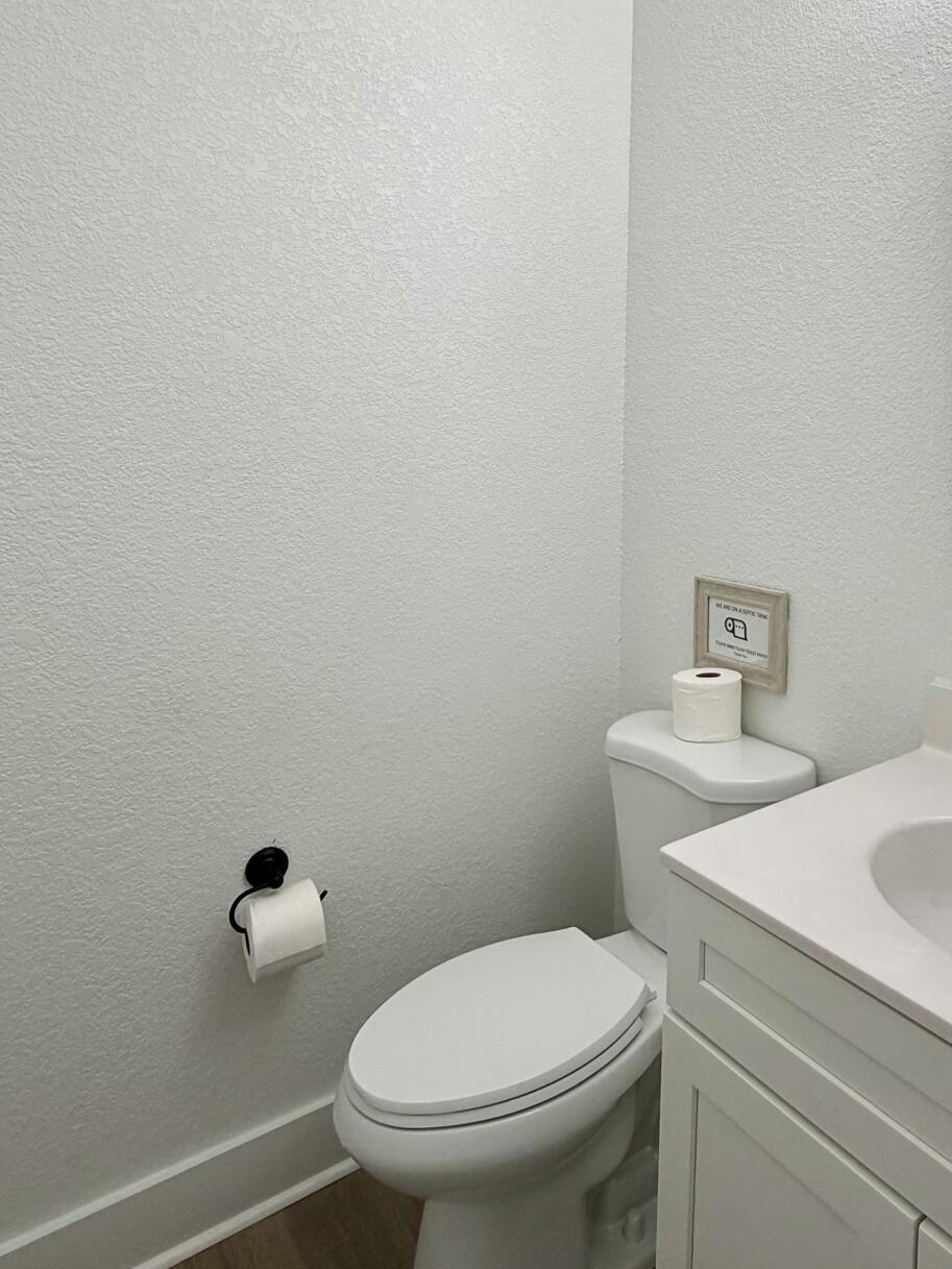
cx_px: 665
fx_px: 843
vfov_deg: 73.1
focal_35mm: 23
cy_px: 506
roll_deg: -1.5
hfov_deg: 57.1
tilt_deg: -2.7
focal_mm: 2.22
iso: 125
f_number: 2.2
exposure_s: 1/121
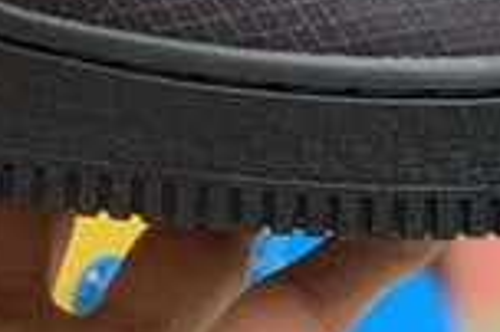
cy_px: -536
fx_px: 3954
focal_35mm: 285
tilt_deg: +1.3
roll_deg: -0.6
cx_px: 82
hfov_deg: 7.2
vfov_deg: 4.7
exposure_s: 1/60
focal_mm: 6
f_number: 2.4
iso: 160
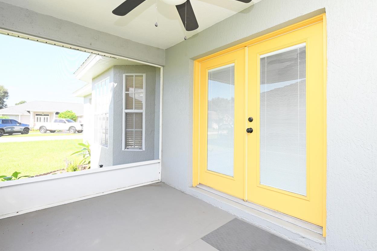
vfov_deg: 67.3
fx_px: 188
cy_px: 120
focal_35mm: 18
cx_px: 203
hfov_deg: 89.8
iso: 125
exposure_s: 1/125
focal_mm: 14
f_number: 5.6
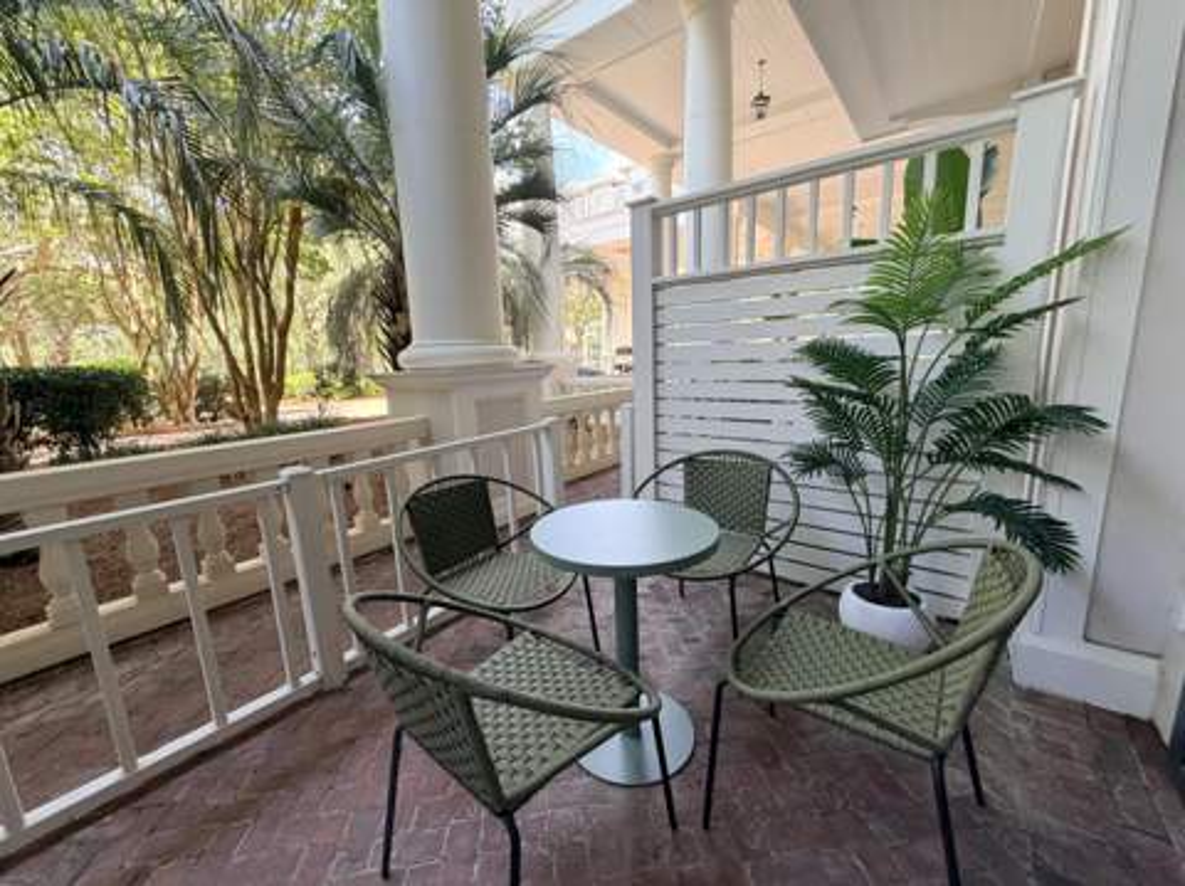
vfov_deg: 85.6
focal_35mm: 14
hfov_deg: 102.1
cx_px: 592
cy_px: 443
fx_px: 479
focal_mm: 2.22
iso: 160
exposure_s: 1/121
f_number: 2.2
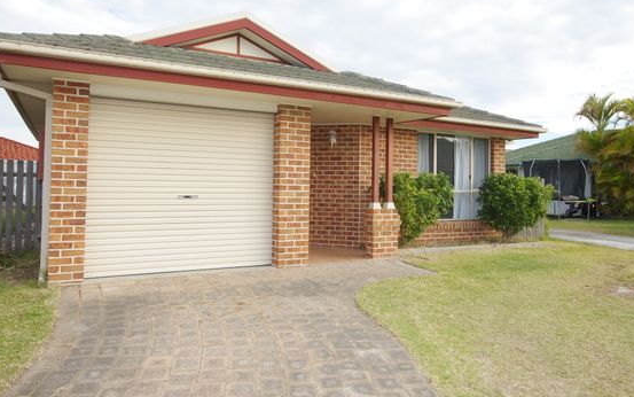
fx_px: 484
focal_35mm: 28
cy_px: 171
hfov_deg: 66.4
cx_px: 327
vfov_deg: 44.5
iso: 200
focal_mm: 13
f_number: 5.6
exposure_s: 1/180
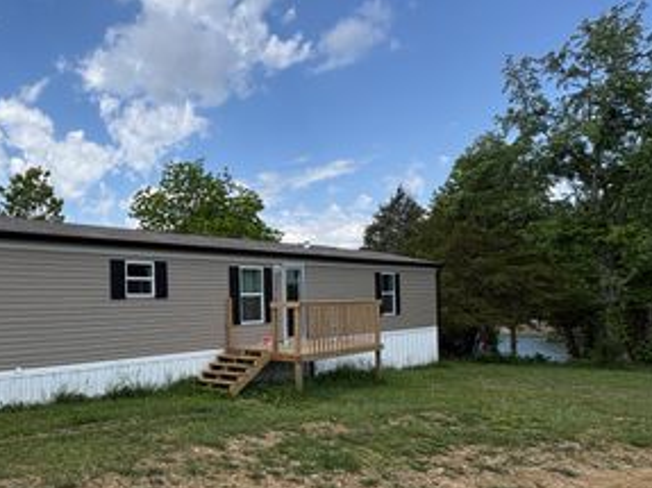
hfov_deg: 58.0
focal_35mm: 26
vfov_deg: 52.4
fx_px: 490
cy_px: 306
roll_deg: +1.4
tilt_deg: -0.3
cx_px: 69
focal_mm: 2.22
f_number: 2.2
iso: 50
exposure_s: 1/1256
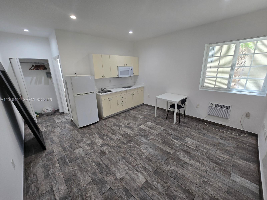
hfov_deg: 106.2
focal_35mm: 13
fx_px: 100
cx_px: 134
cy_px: 100
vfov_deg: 89.9
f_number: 2.2
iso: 80
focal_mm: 2.2
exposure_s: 1/60
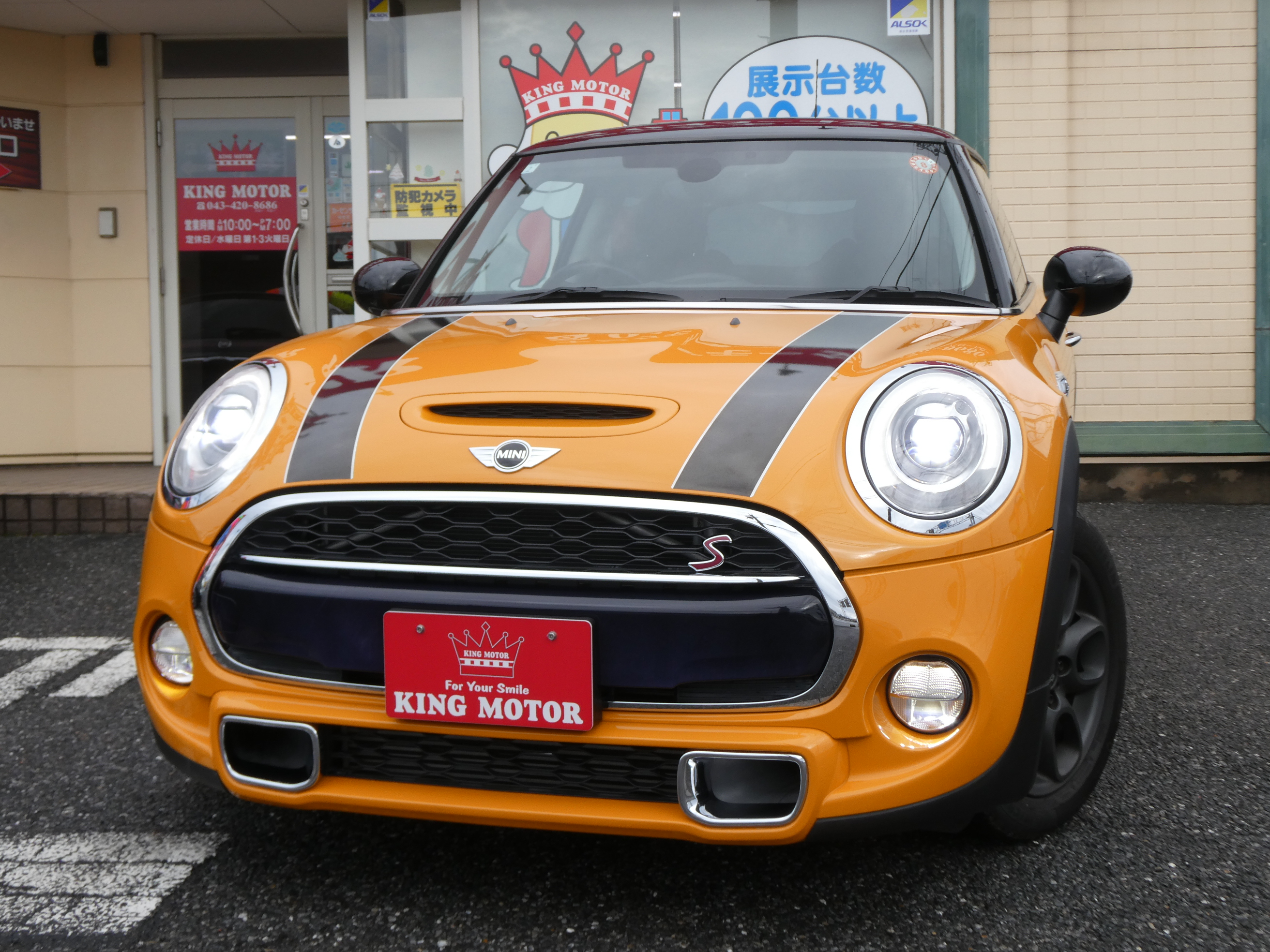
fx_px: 1468
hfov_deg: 46.8
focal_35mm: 40
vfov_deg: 36.0
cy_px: 476
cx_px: 635
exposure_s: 1/200
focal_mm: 7.2
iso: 80
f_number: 3.8
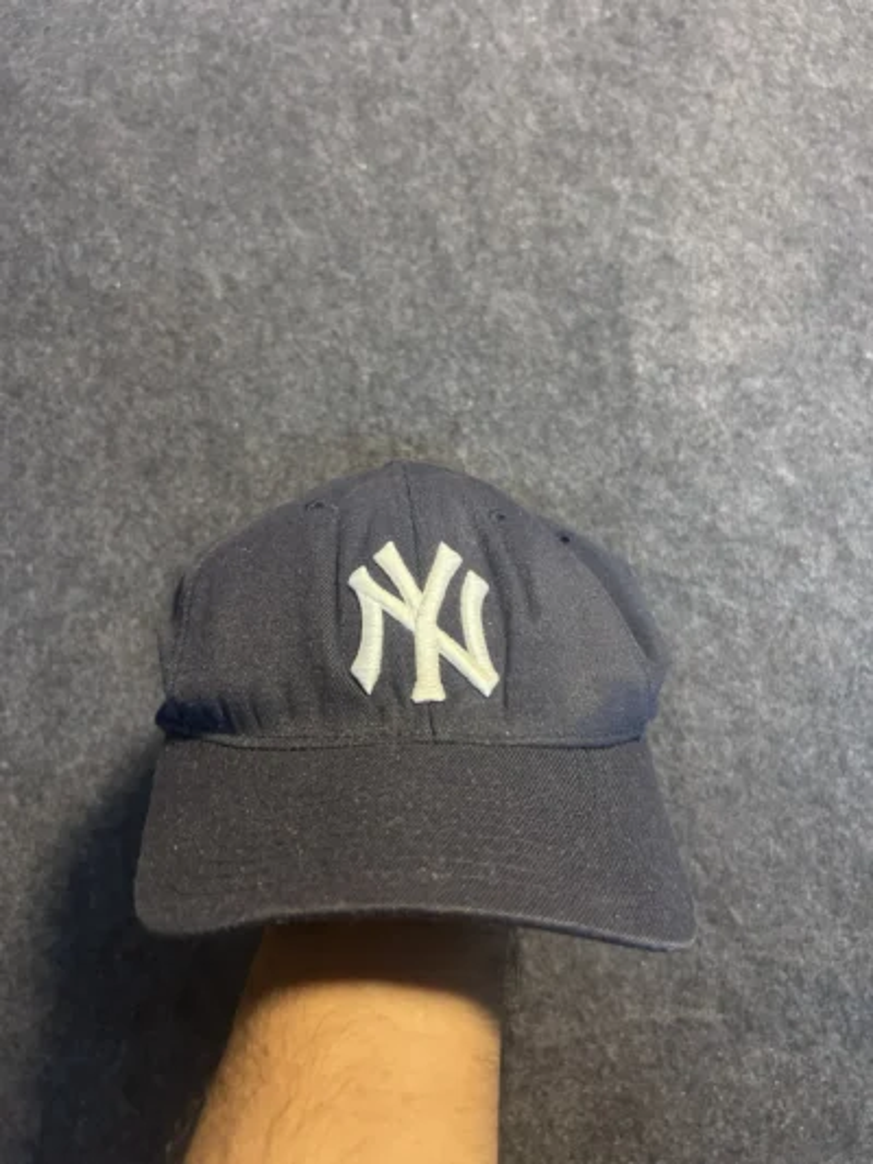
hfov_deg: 53.1
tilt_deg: -53.2
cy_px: 582
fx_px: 874
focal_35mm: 26
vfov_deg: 67.3
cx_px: 436
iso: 500
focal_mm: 5.7
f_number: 1.5
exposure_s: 1/50
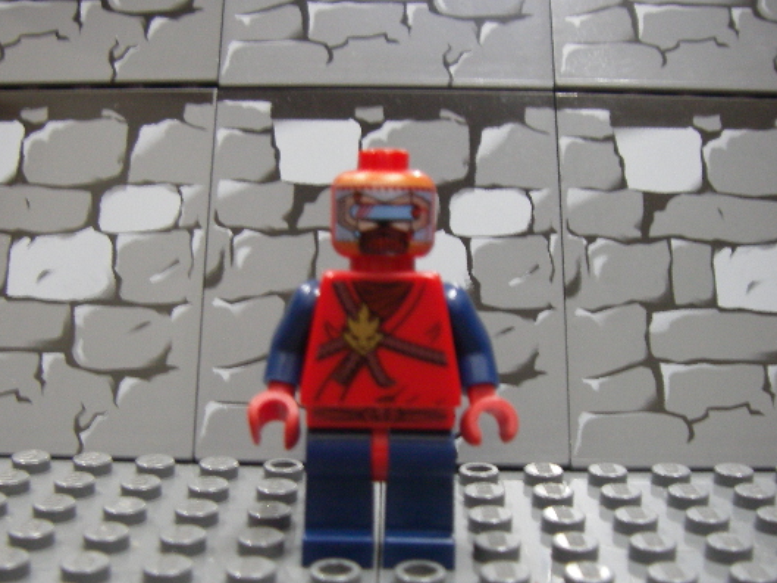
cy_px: 347
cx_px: 376
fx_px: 1033
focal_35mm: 46
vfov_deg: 31.5
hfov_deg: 41.2
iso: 200
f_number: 3.3
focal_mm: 6.3
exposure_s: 1/4
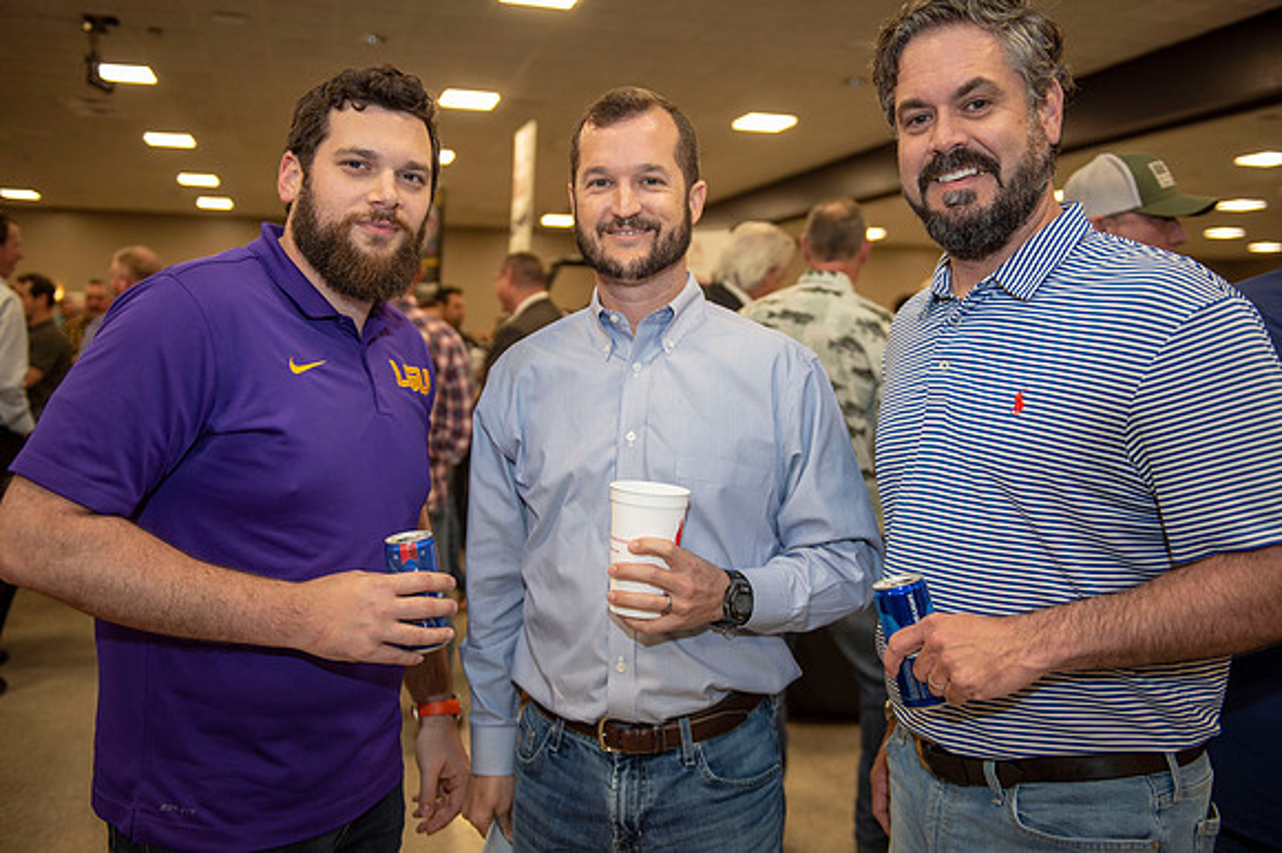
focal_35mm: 32
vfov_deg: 41.1
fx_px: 1139
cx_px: 641
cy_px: 426
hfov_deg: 58.7
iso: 800
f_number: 2.8
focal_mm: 32
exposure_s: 1/125
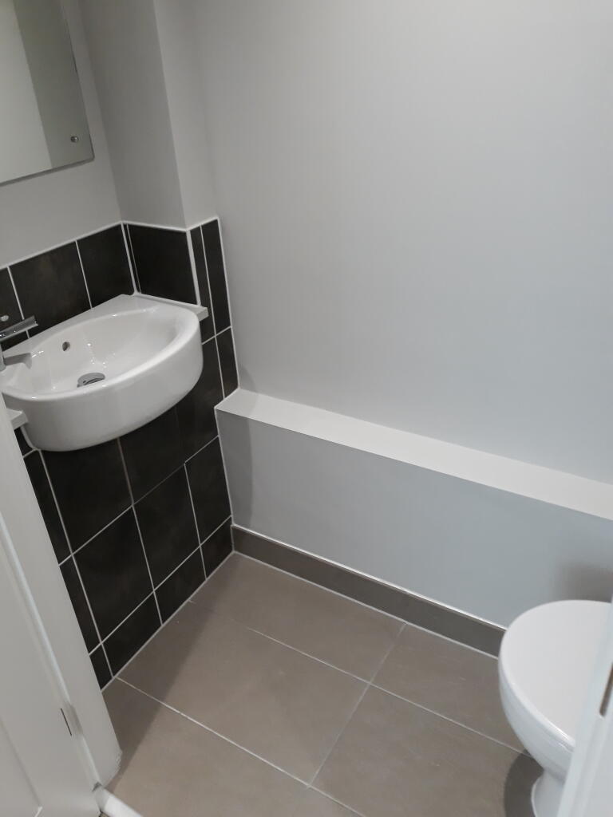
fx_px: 638
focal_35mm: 27
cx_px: 306
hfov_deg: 51.4
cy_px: 408
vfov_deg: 65.3
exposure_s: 1/50
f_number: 1.7
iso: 200
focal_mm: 3.71
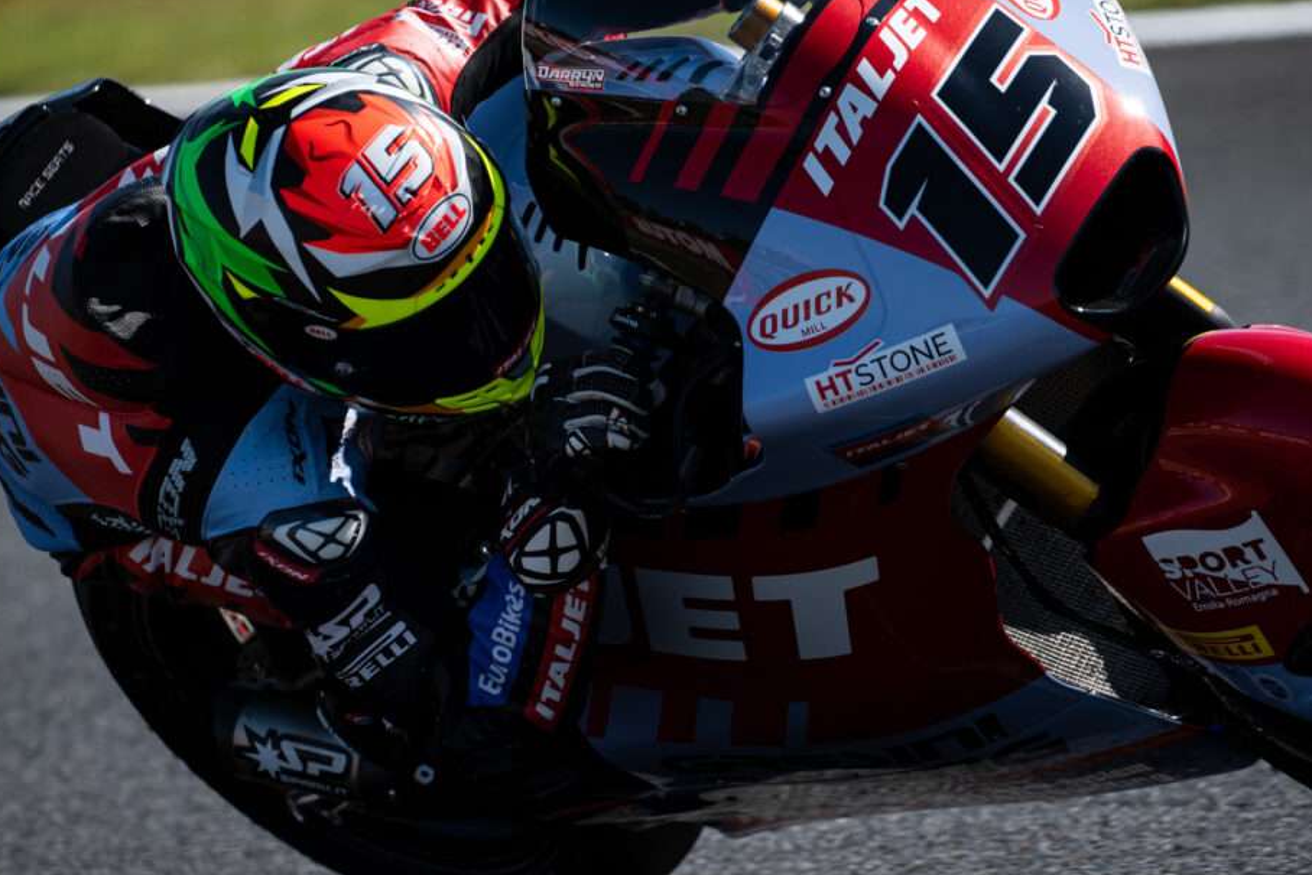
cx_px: 496
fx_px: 22601
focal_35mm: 620
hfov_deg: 3.3
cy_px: 573
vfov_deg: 2.2
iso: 200
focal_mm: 400
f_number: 5
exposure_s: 1/2500
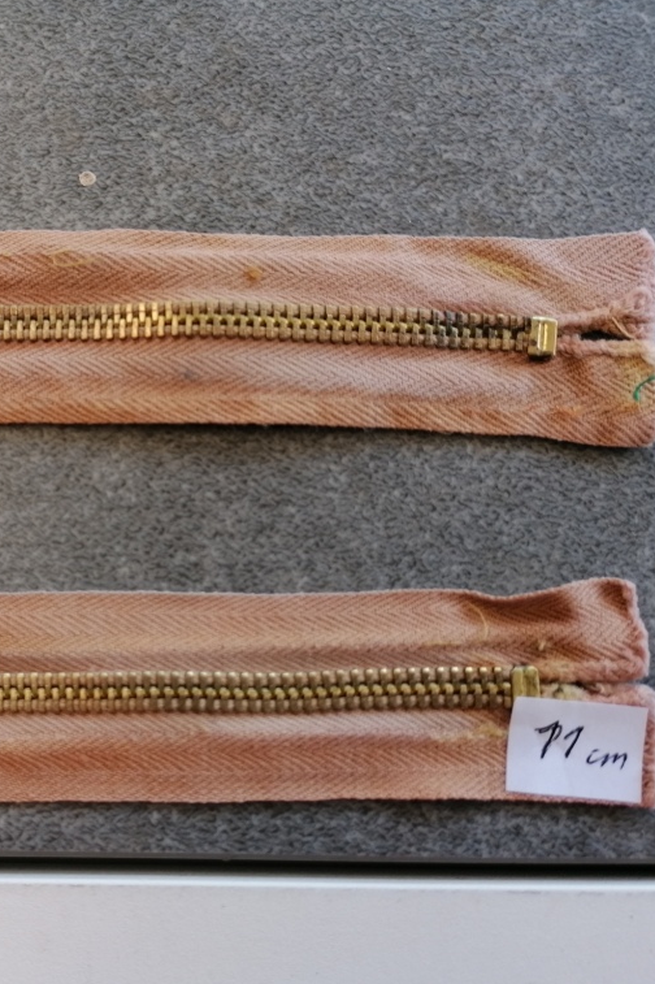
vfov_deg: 50.7
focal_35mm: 38
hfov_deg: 33.7
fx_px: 1038
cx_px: 108
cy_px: 495
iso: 50
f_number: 1.8
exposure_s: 1/139
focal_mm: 4.75
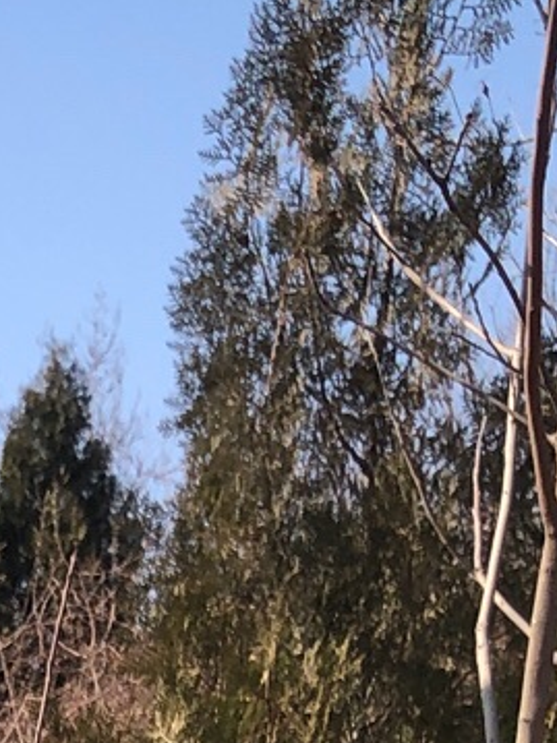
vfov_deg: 10.7
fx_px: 3349
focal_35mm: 156
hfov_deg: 8.8
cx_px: -656
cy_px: 1819
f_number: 1.8
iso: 20
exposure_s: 1/1066
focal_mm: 3.99
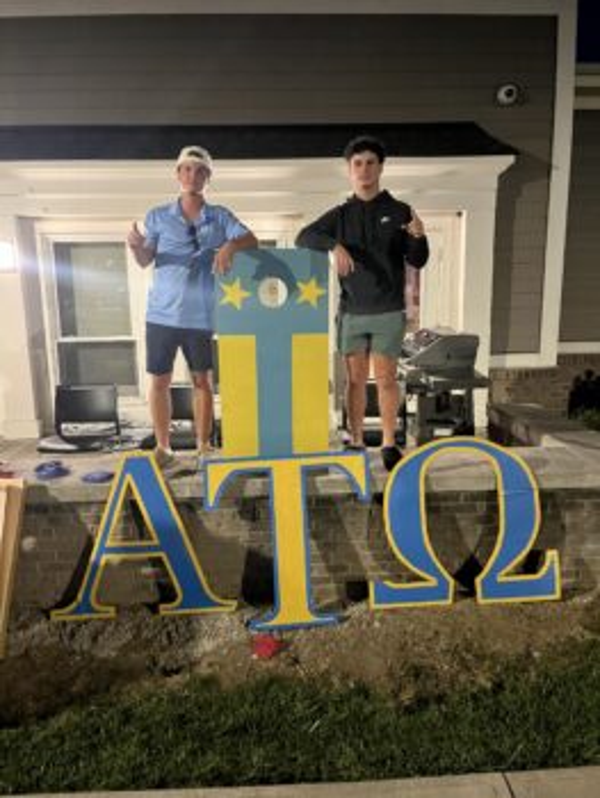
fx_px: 600
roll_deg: +1.5
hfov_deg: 53.1
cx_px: 300
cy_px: 399
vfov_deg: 67.3
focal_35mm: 26
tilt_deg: -11.2
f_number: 1.6
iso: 800
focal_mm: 5.1
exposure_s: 1/30
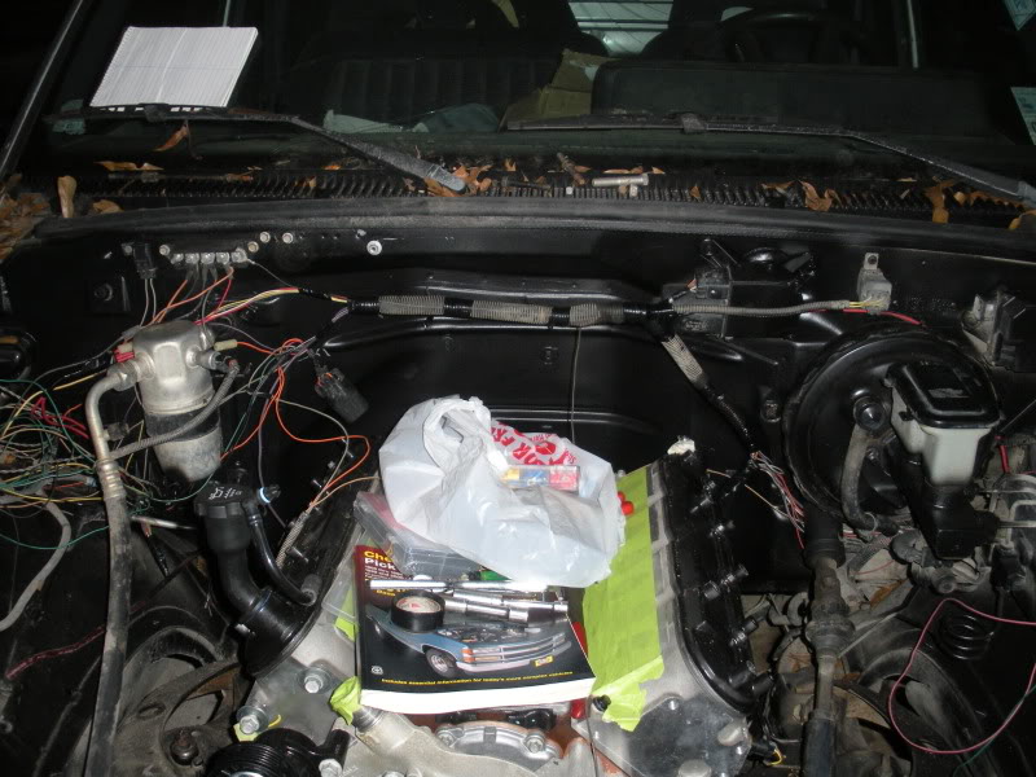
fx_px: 1077
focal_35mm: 36
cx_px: 518
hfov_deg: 51.4
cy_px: 388
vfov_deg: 39.7
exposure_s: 1/60
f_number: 3.5
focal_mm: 6.3
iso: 178
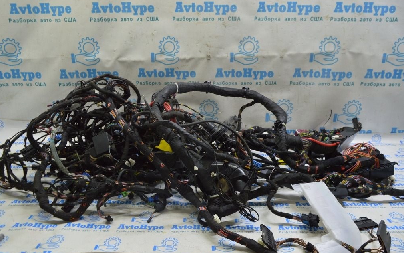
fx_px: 341
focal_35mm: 31
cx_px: 200
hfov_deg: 61.2
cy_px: 131
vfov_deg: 40.6
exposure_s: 1/20
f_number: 5.6
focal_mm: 20
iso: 400
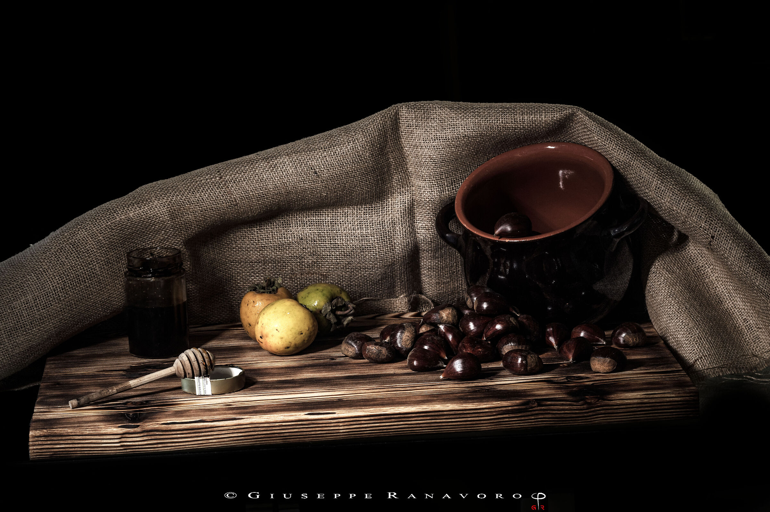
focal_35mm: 150
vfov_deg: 9.1
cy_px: 256
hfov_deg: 13.7
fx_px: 3206
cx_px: 385
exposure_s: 51
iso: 100
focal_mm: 100
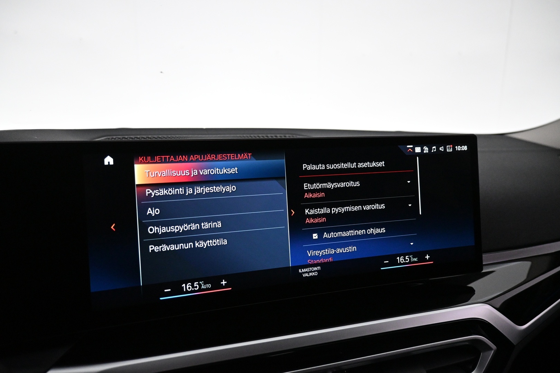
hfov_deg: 73.7
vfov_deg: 53.1
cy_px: 186
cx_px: 280
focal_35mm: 24
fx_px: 373
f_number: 3.5
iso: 4000
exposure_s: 1/200
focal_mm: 16
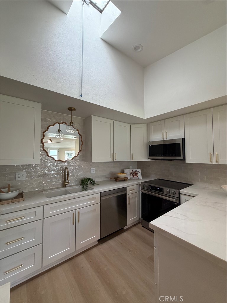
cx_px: 114
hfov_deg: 85.7
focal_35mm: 14
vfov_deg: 102.1
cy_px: 152
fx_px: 122
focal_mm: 2.22
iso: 250
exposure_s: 1/120
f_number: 2.2
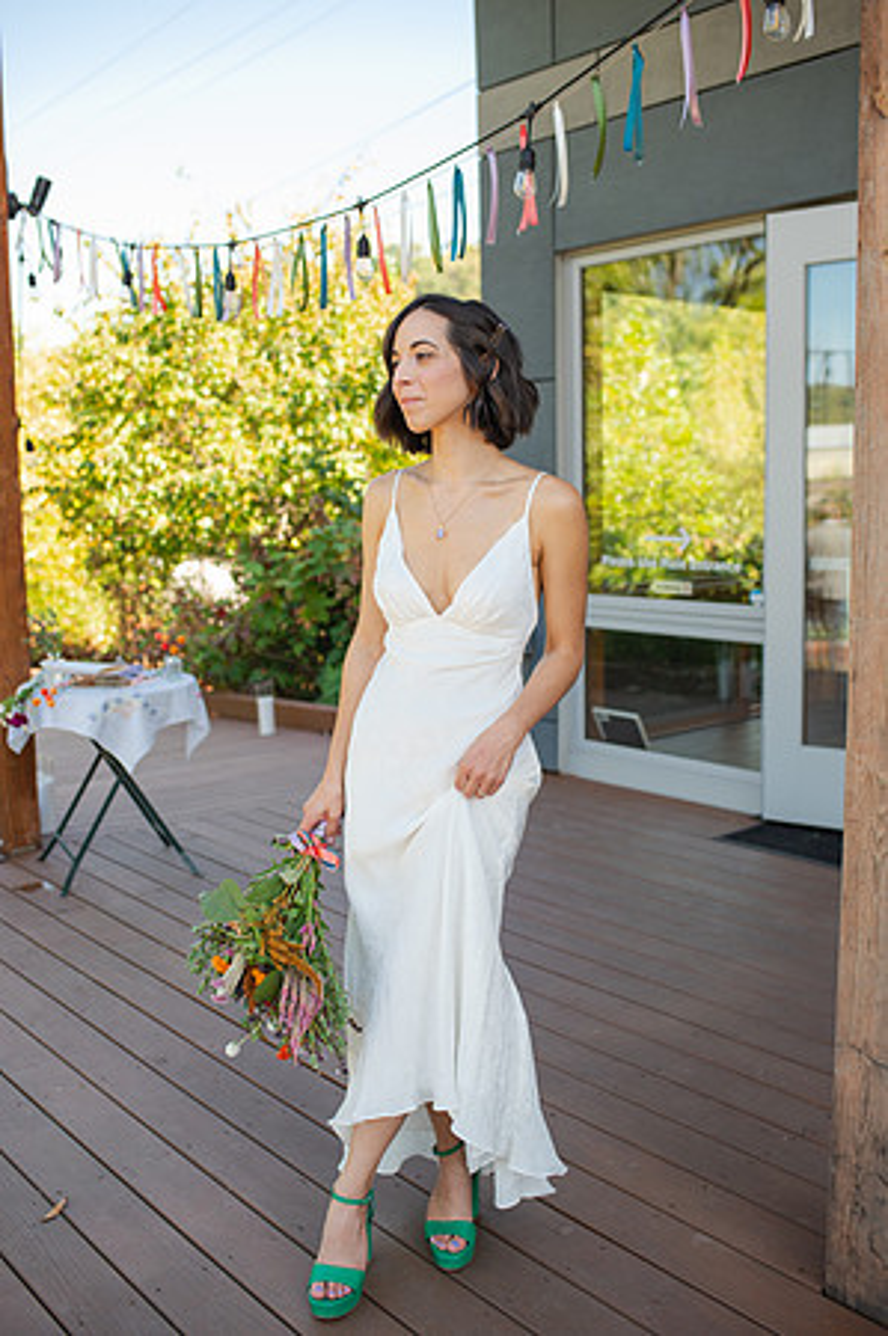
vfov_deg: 54.5
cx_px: 444
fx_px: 1298
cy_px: 668
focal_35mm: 35
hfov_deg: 37.8
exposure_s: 1/250
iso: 110
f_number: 3.2
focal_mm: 35
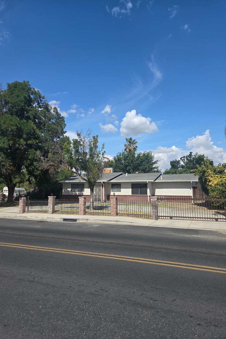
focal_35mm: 24
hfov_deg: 53.1
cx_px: 107
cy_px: 169
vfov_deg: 73.7
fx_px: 226
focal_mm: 5.4
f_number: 1.8
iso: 80
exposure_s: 1/5545
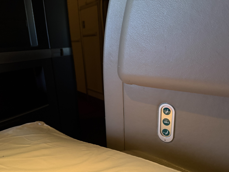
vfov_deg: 56.8
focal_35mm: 24
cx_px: 114
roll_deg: +4.0
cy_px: 86
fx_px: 159
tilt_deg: -13.0
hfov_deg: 71.6
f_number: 1.78
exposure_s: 1/30
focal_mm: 6.76
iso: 1000
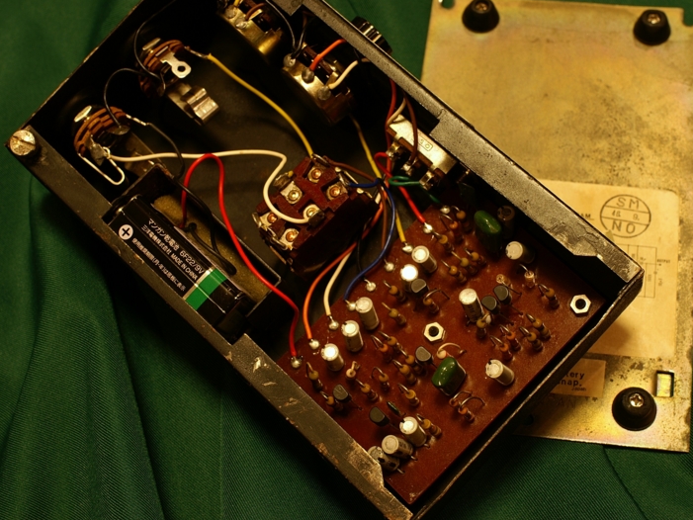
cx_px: 360
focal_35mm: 58
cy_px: 259
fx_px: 1152
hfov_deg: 33.5
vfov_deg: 25.4
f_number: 9
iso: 100
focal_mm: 35
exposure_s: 1/1.25
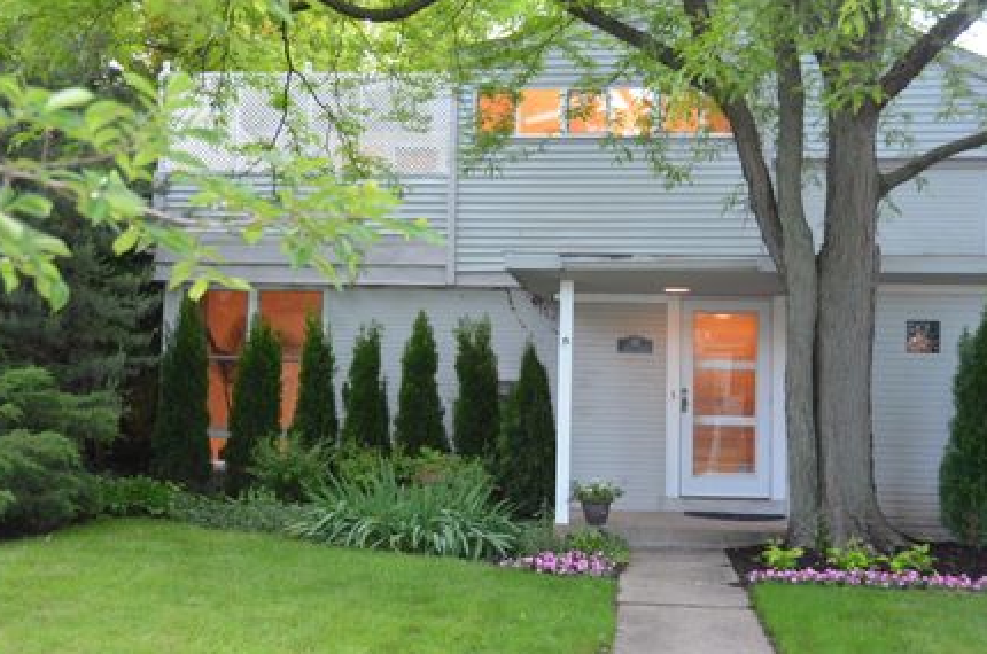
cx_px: 468
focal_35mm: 51
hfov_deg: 39.2
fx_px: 1384
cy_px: 304
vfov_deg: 26.6
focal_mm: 29
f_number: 4
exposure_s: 1/60
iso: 1250
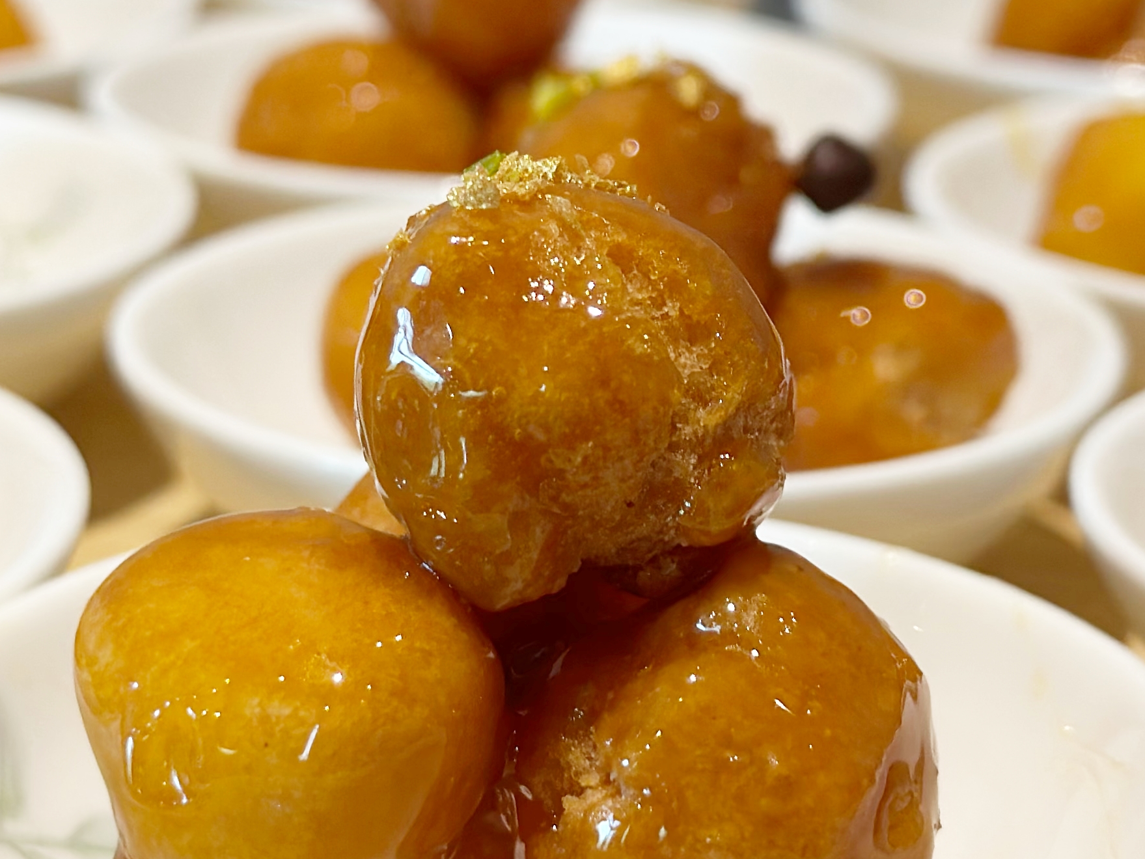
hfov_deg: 17.9
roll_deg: -1.5
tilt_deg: -16.4
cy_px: 264
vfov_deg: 13.4
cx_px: 462
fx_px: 3639
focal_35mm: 110
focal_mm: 6.86
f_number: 1.78
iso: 100
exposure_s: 1/60
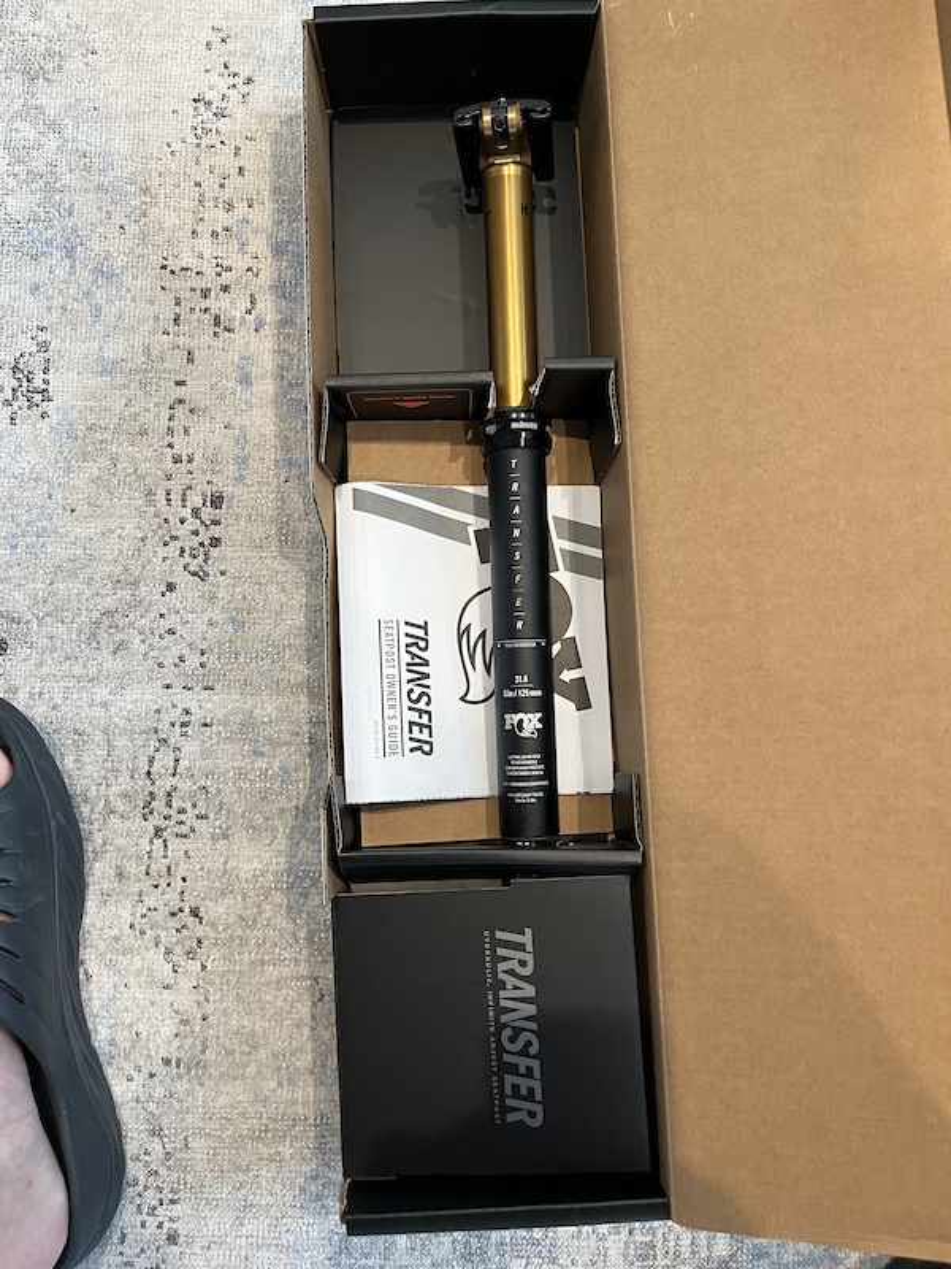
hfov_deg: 53.1
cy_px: 634
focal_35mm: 26
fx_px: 952
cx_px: 476
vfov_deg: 67.3
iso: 200
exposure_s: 1/60
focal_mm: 5.1
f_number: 1.6
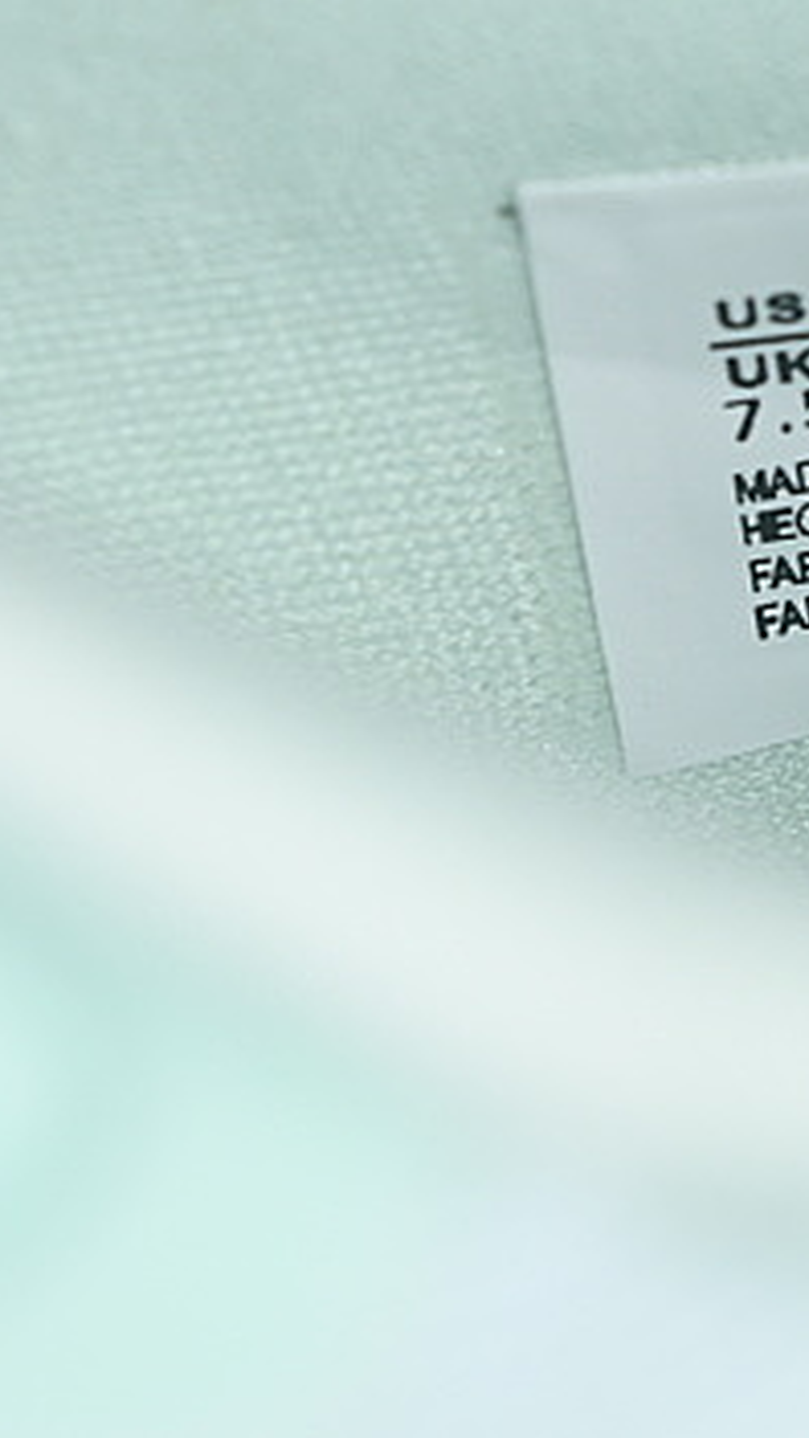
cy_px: 417
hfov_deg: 5.0
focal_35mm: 241
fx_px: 9191
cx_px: 1173
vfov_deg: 8.9
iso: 160
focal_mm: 50
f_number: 7.1
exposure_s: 1/80
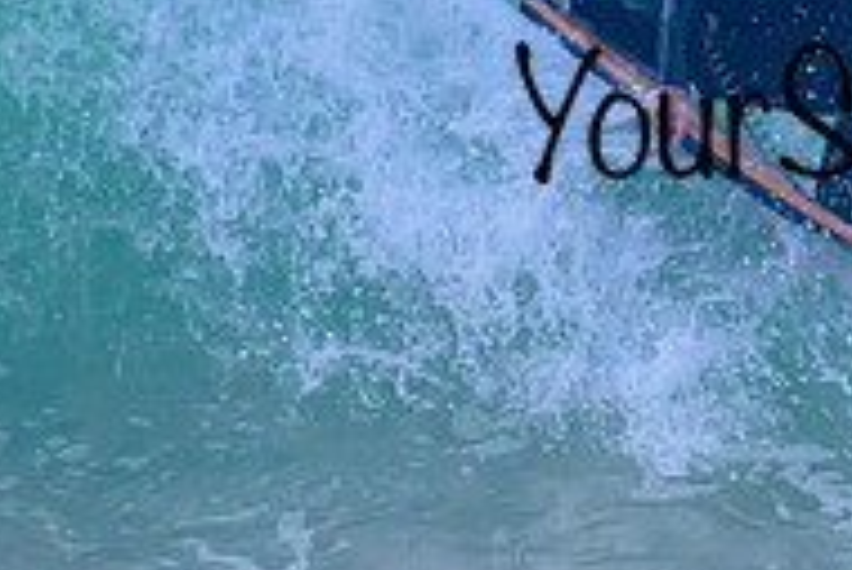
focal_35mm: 2438
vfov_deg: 0.6
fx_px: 57742
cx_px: 978
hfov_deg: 0.8
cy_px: 74
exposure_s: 1/2000
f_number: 11
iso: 2200
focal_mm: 800
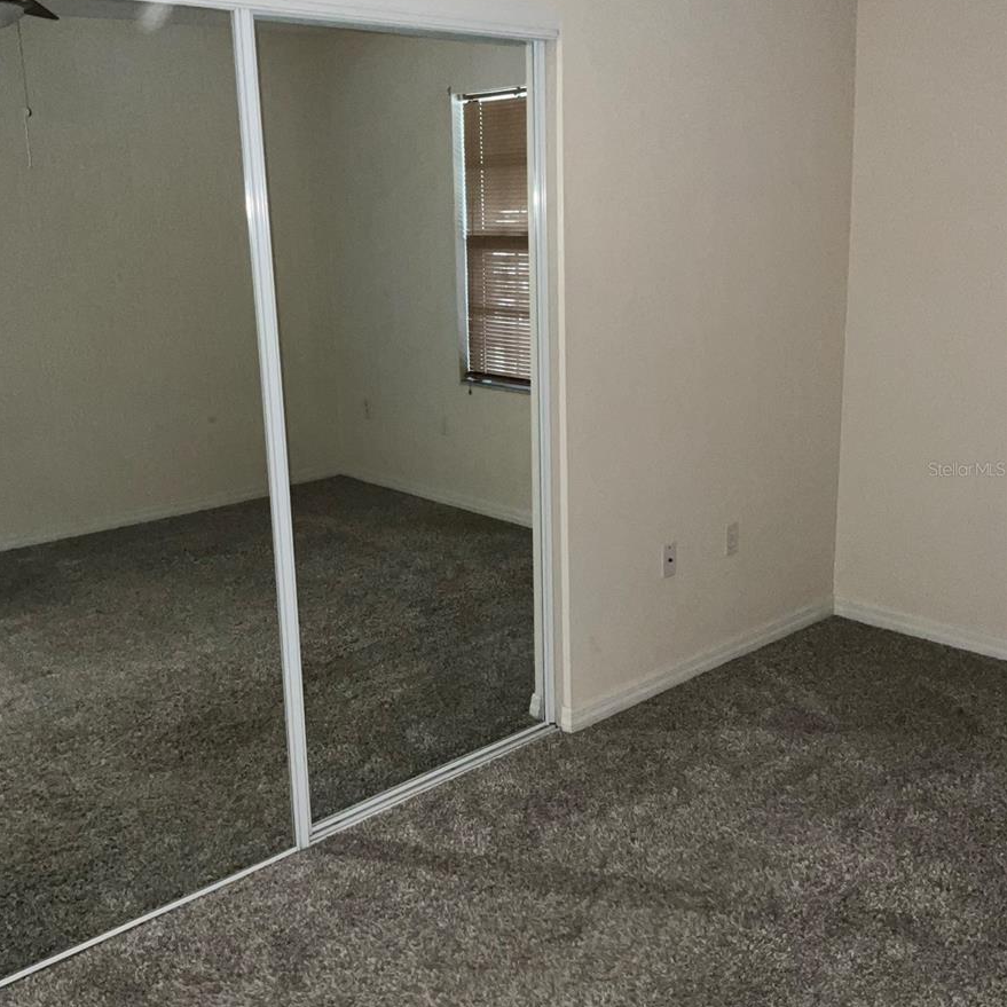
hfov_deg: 47.2
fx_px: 1152
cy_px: 469
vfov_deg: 47.2
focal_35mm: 35
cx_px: 494
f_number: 1.8
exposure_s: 1/16
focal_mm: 3
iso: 100
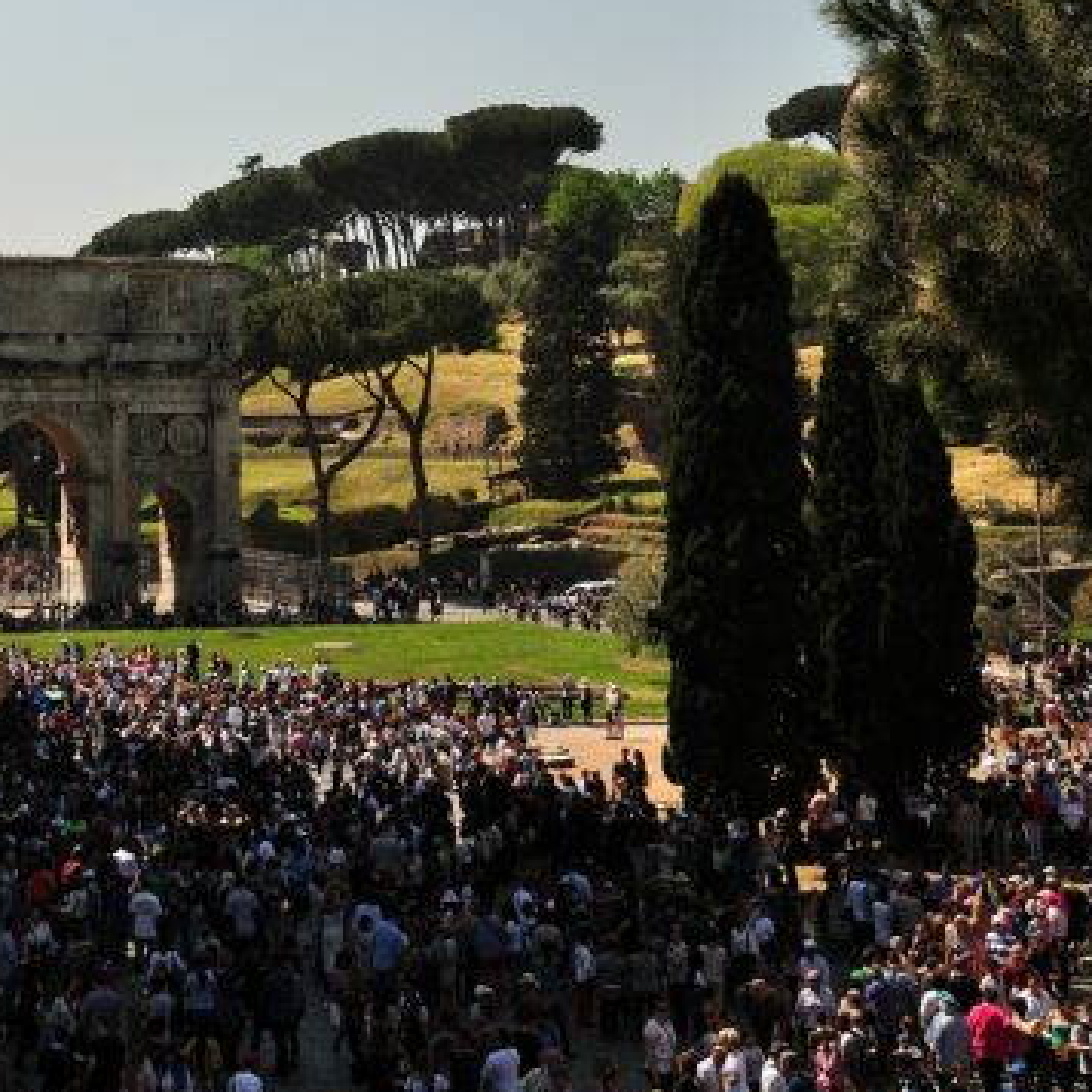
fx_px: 3256
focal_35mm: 91
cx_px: 95
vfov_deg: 18.1
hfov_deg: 18.7
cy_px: -208
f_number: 4
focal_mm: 25
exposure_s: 1/2000
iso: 200
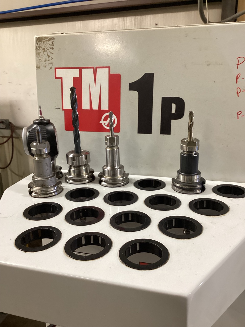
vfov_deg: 58.4
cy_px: 164
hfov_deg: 45.4
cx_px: 122
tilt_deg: -14.9
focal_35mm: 31
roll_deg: +0.3
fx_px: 293
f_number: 2.4
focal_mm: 3.3
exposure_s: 1/60
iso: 200
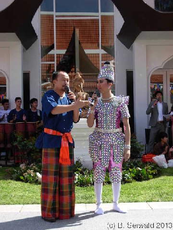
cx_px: 86
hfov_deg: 22.9
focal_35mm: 64
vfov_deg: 30.3
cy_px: 115
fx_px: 426
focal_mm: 10.5
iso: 79
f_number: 3.4
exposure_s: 1/558
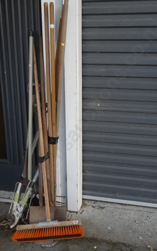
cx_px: 83
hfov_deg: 31.3
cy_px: 124
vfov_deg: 48.2
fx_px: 281
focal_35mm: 41
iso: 200
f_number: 4.1
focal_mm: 19
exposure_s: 1/100
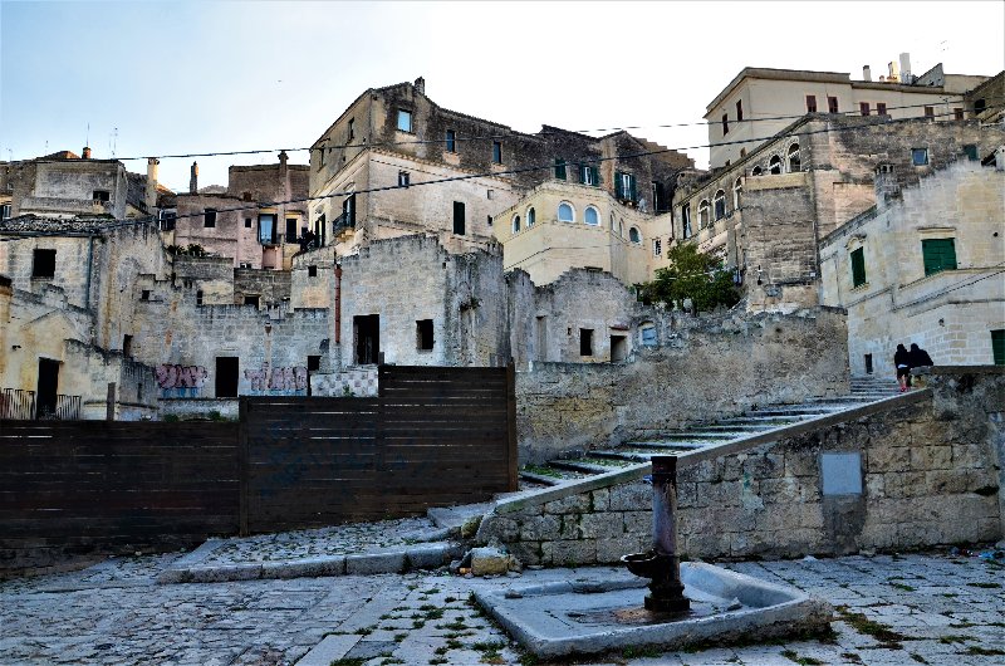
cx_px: 502
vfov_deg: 47.7
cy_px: 333
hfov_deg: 67.5
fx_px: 752
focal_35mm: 27
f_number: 10
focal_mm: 18
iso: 400
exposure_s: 1/50
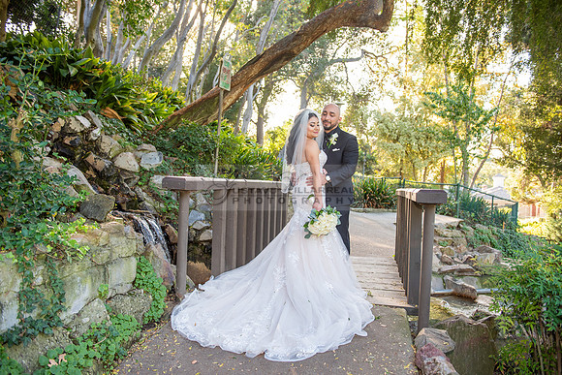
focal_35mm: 29
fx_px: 453
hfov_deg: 63.6
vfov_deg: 45.0
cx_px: 281
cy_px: 188
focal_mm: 29
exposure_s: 1/160
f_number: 3.5
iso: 320
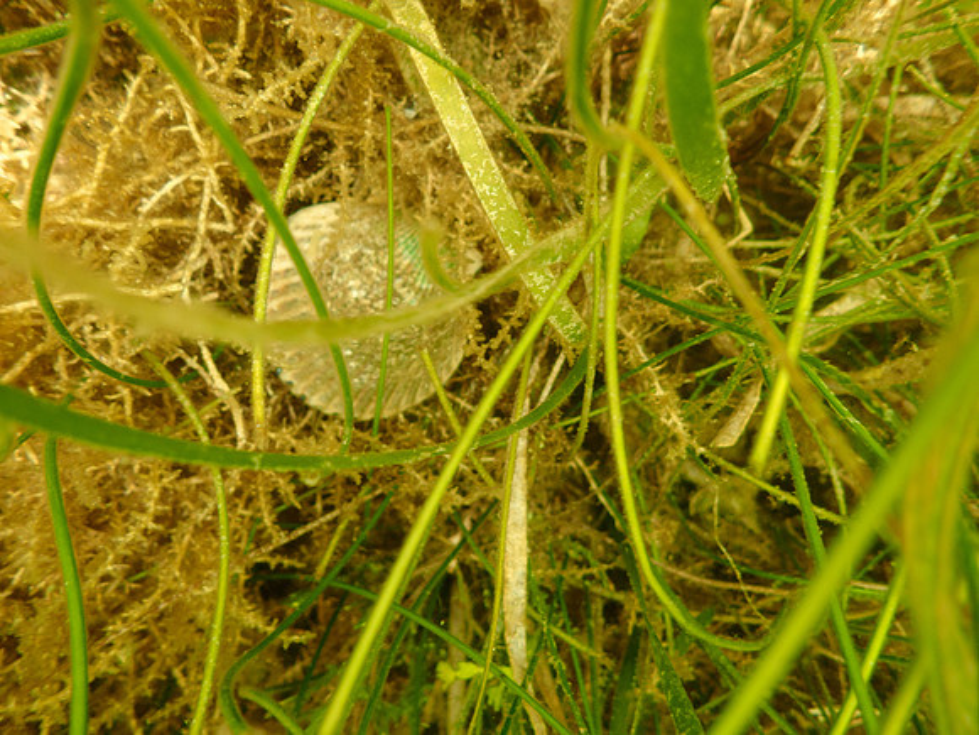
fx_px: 707
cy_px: 368
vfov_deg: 54.9
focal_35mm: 25
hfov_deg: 69.4
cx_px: 490
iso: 160
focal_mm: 4.5
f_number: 2
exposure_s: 1/60
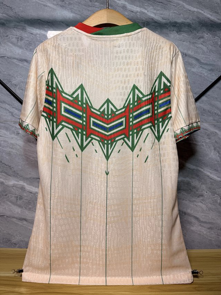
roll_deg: -0.1
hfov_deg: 56.8
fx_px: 204
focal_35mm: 24
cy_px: 148
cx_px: 110
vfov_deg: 71.6
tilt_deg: +0.2
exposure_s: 1/100
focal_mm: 6.76
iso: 125
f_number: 1.78
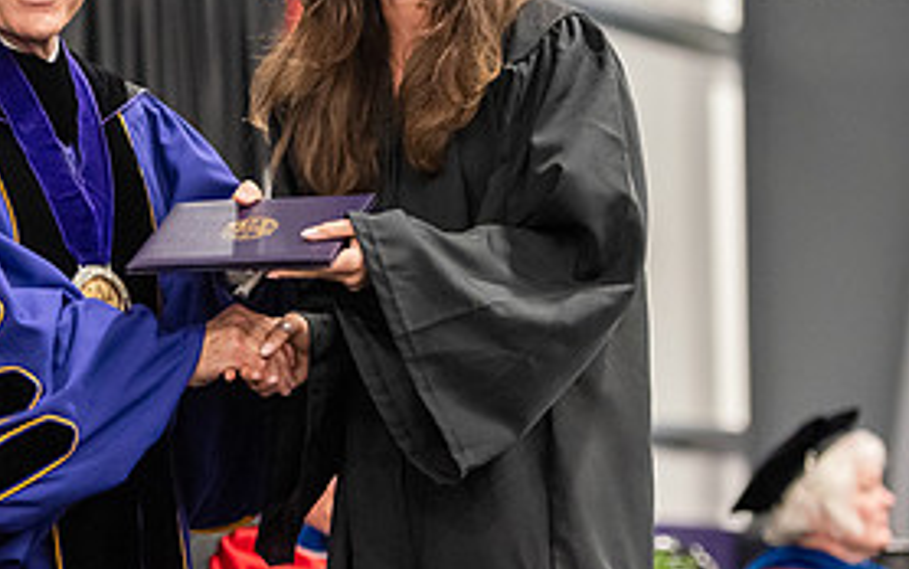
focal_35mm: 223
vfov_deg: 5.9
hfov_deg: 9.4
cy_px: 38
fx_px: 5527
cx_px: 105
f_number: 3.2
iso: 3200
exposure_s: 1/200
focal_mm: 105
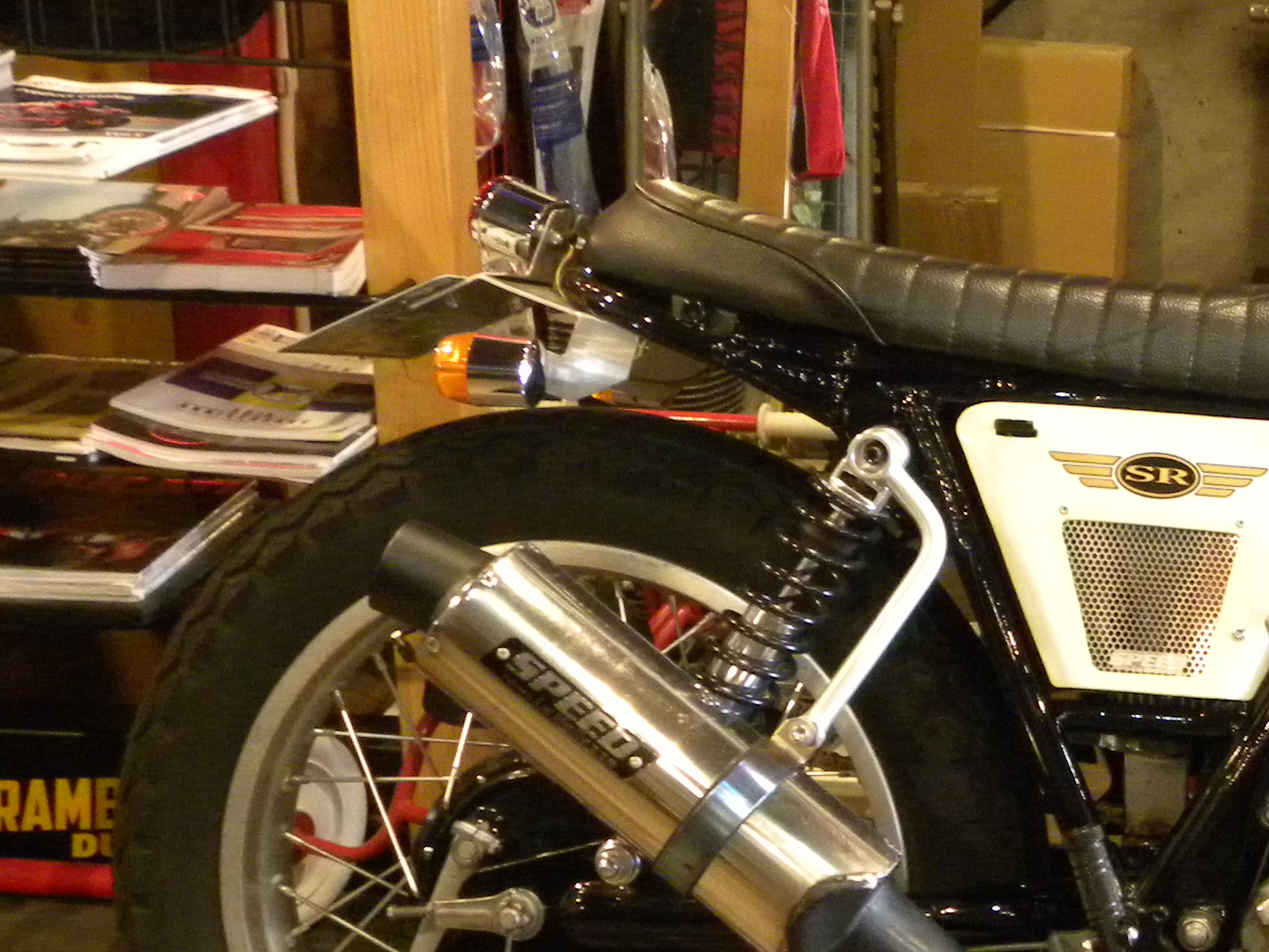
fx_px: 2676
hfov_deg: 24.1
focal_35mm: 73
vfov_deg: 20.1
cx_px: 1543
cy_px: 625
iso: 400
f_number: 2.8
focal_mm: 5.2
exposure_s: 1/13.2
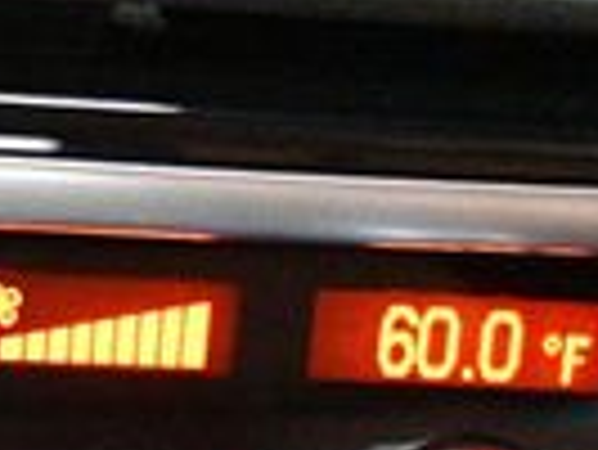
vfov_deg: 8.6
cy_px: 832
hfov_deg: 11.2
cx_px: -436
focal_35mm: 166
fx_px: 2870
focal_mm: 24
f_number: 4
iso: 12800
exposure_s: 1/30
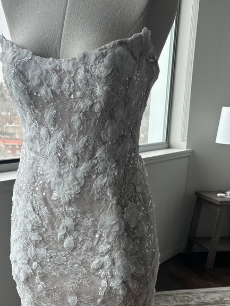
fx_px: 532
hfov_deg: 24.4
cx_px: 91
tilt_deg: -20.4
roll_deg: -2.4
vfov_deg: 30.0
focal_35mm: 60
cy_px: 306
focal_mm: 5.96
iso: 40
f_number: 1.6
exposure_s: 1/121
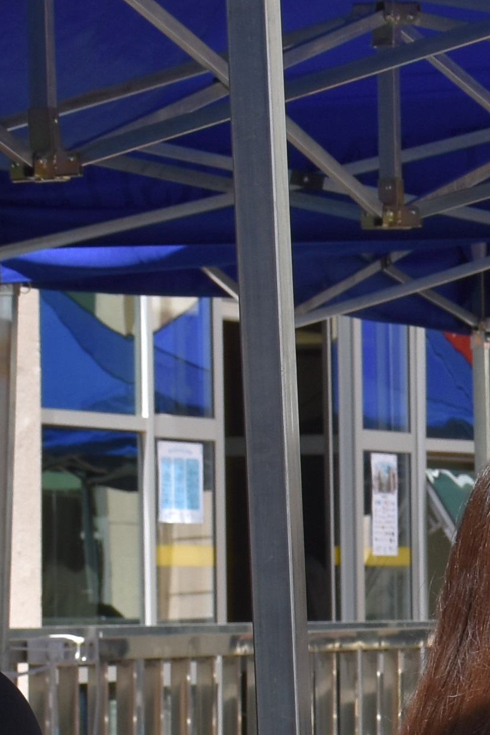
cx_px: 974
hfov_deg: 5.4
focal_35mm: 251
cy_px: 419
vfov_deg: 8.2
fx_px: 5123
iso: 220
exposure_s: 1/500
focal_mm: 34
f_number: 8
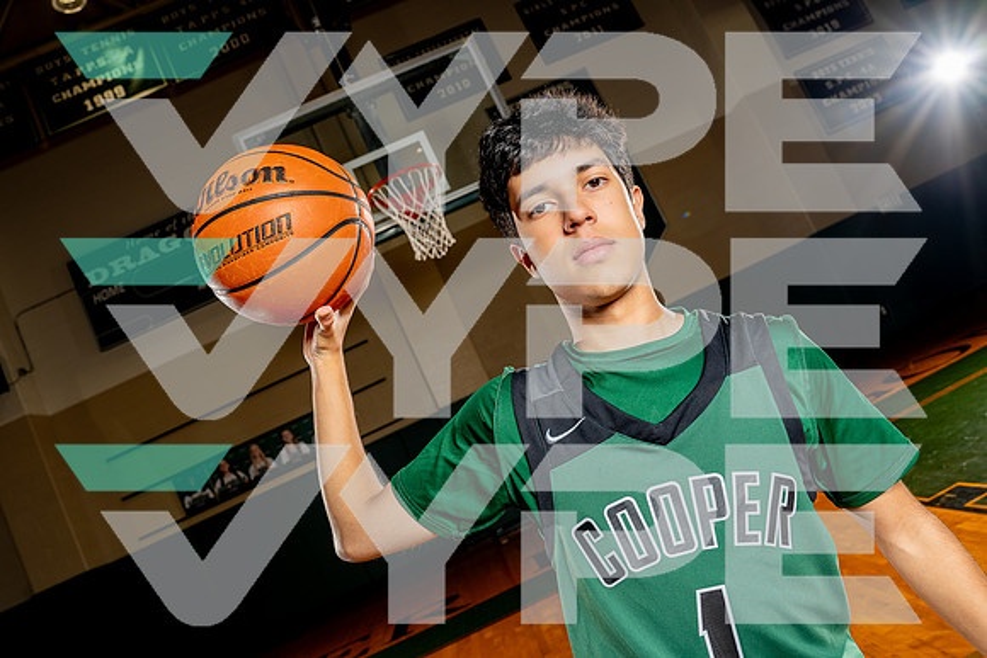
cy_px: 326
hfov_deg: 64.4
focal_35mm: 29
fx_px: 784
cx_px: 488
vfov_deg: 45.5
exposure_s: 1/250
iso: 160
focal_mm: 27
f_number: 5.6
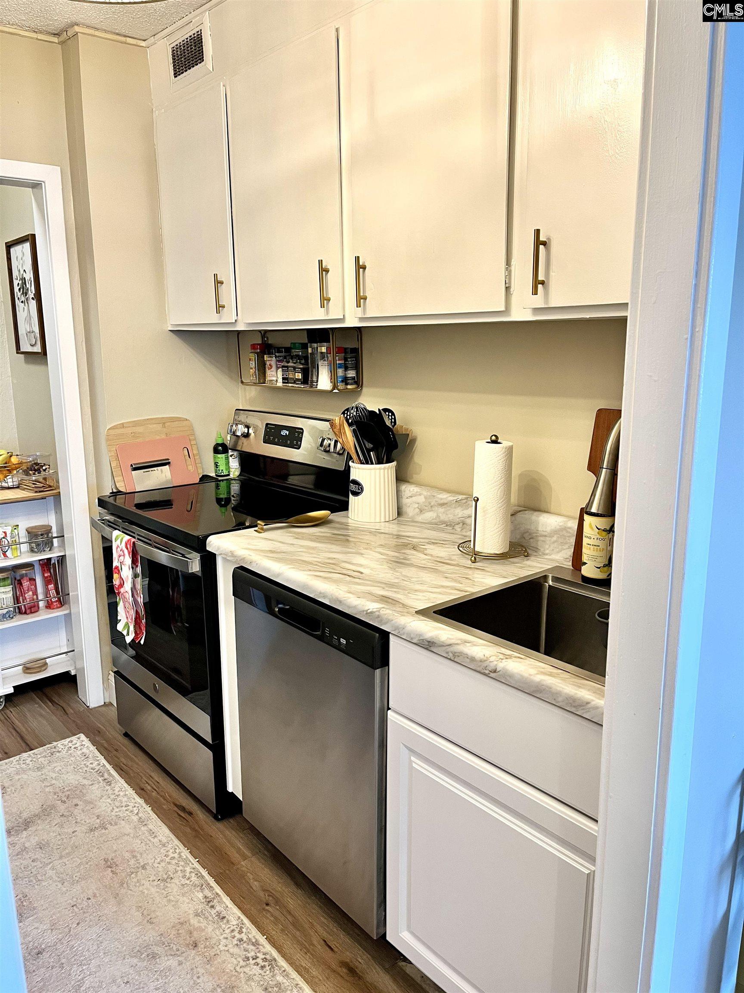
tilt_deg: -11.4
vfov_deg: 67.3
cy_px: 496
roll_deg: +1.0
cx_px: 372
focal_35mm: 26
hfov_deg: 53.1
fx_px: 745
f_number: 1.6
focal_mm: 5.1
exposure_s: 1/60
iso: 80
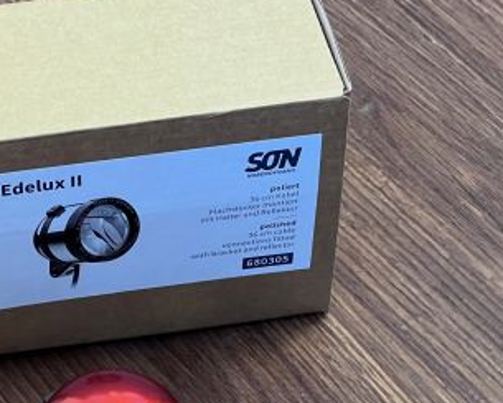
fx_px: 2144
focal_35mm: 144
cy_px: 299
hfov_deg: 13.3
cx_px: 124
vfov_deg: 10.7
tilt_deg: -45.1
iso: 500
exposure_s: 1/50
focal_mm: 9
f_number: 2.8
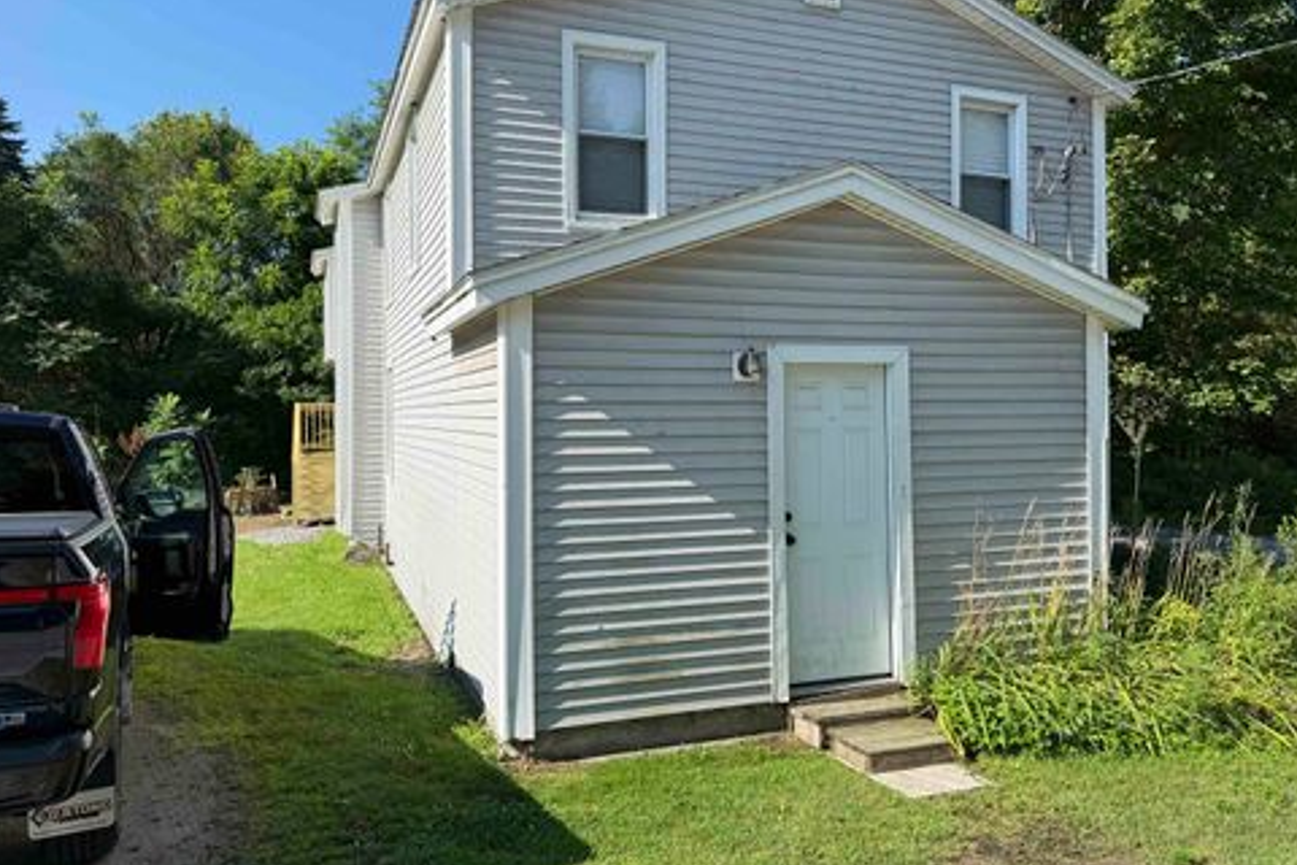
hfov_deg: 69.4
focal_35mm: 26
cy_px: 401
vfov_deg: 49.5
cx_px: 654
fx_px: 937
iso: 80
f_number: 1.78
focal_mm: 6.76
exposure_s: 1/2801
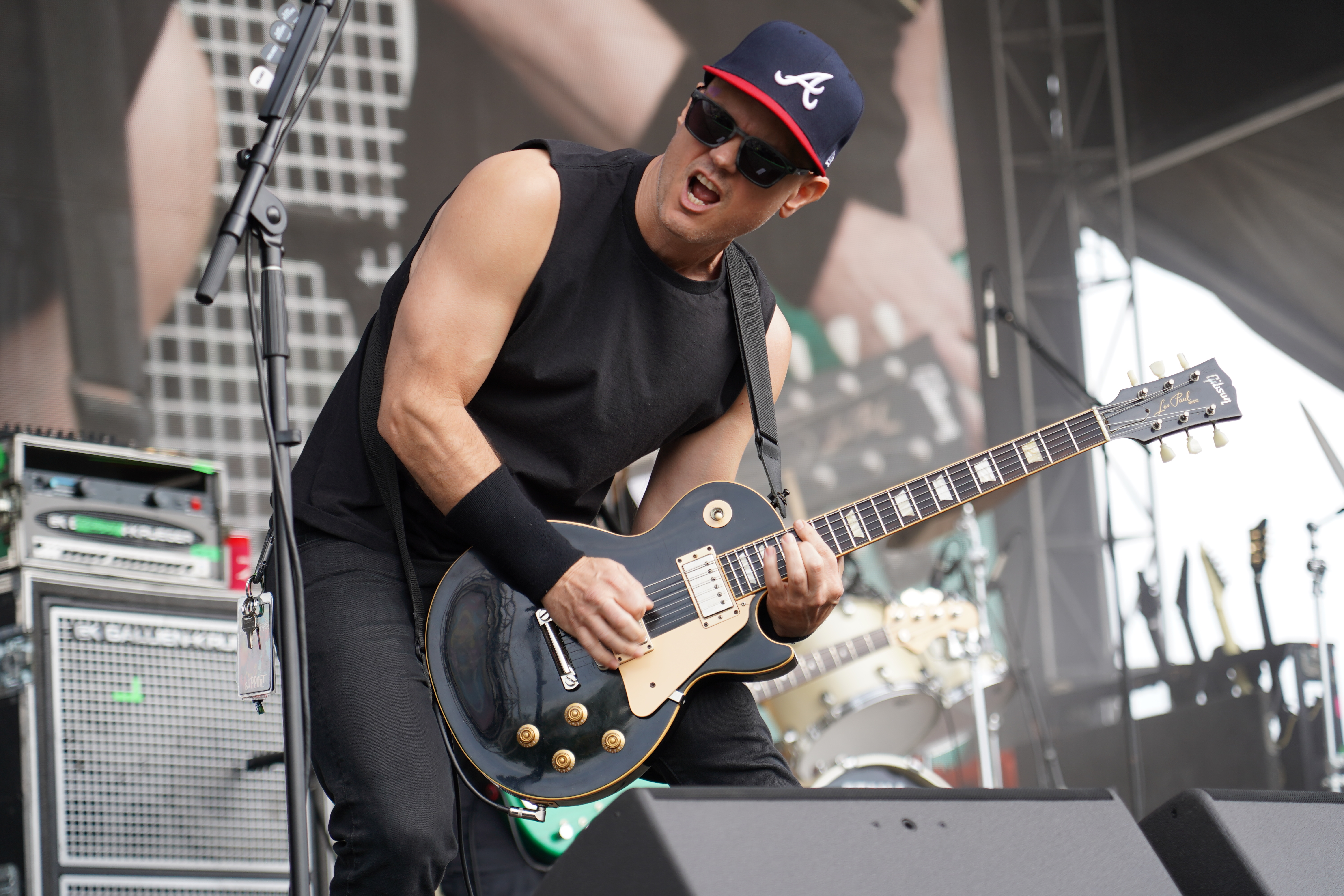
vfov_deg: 13.0
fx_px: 3920
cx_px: 672
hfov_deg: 19.5
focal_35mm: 105
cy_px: 448
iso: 200
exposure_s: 1/160
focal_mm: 105
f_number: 4
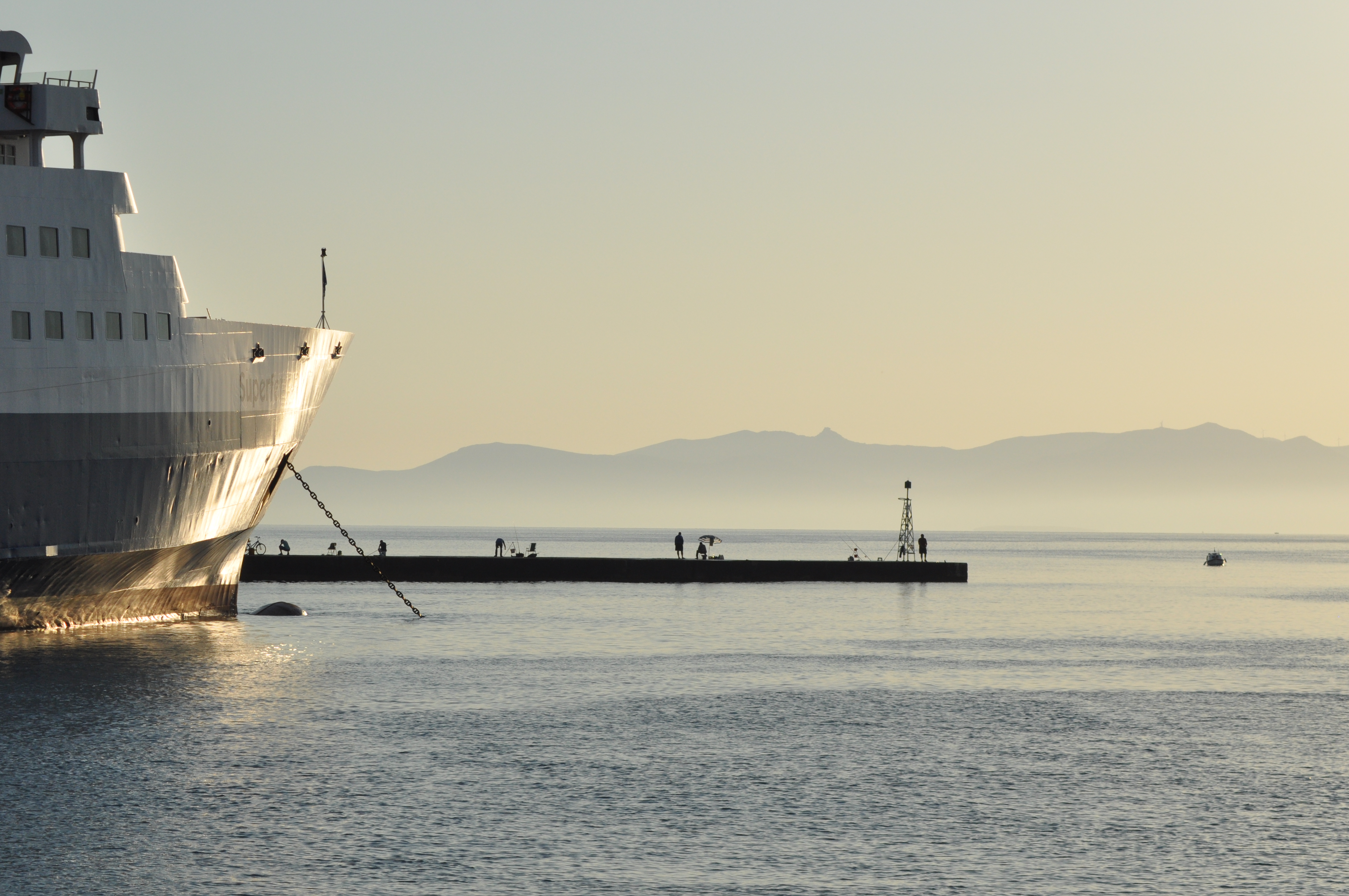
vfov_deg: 13.0
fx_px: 3930
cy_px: 448
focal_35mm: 105
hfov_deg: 19.5
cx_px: 674
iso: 400
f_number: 10
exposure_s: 1/1600
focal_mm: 70
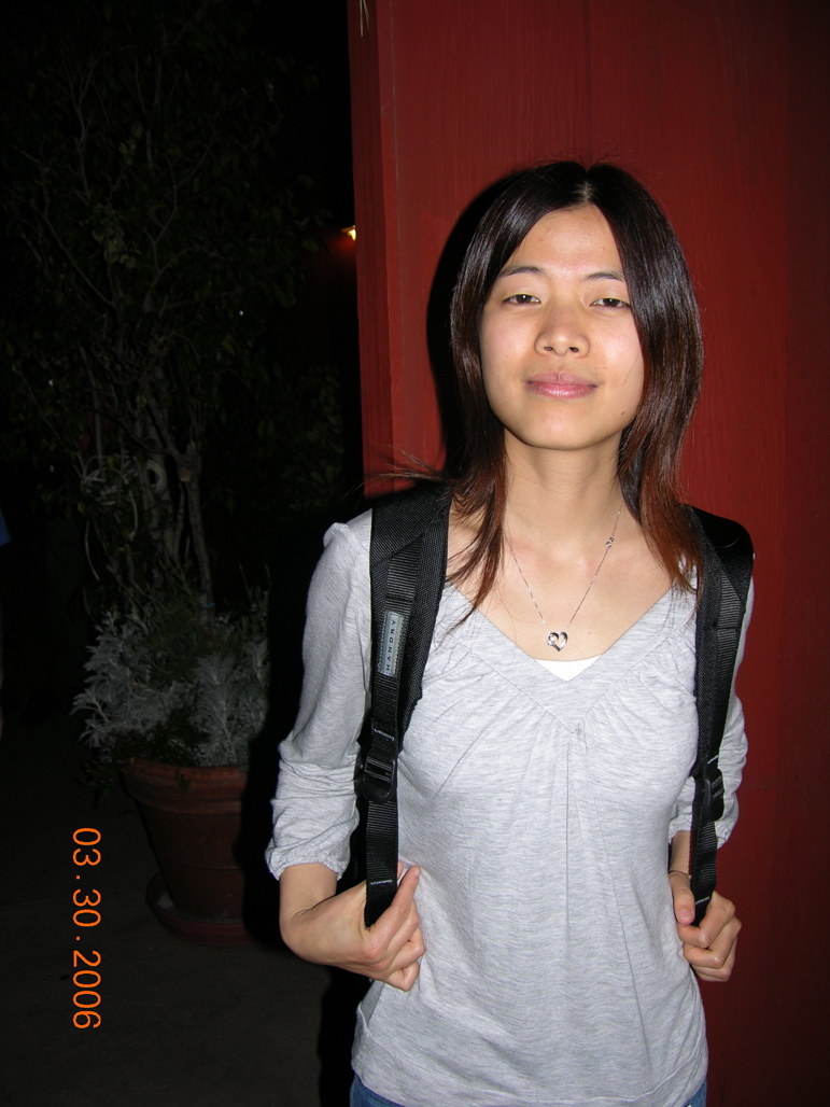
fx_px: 1119
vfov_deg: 52.6
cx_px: 415
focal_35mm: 35
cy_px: 554
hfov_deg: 40.7
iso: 50
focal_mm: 8.9
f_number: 2.8
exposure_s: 1/60.1
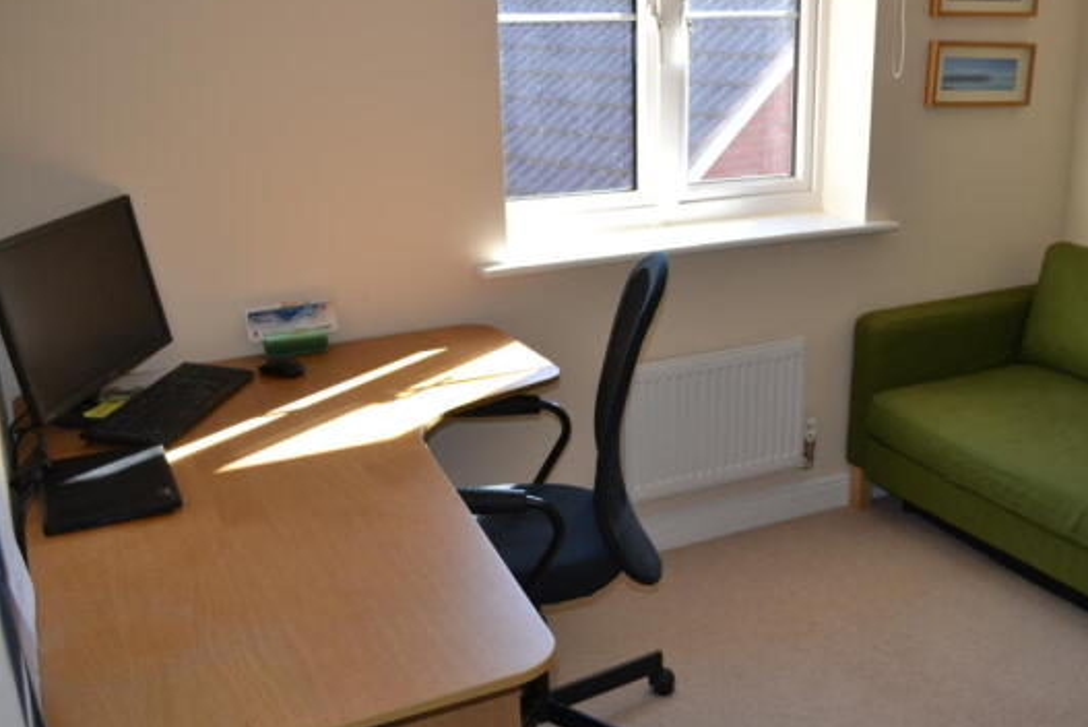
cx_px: 674
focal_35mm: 41
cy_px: 406
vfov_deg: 32.6
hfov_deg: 47.0
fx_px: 1240
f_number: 4
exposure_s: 1/125
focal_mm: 22
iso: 280
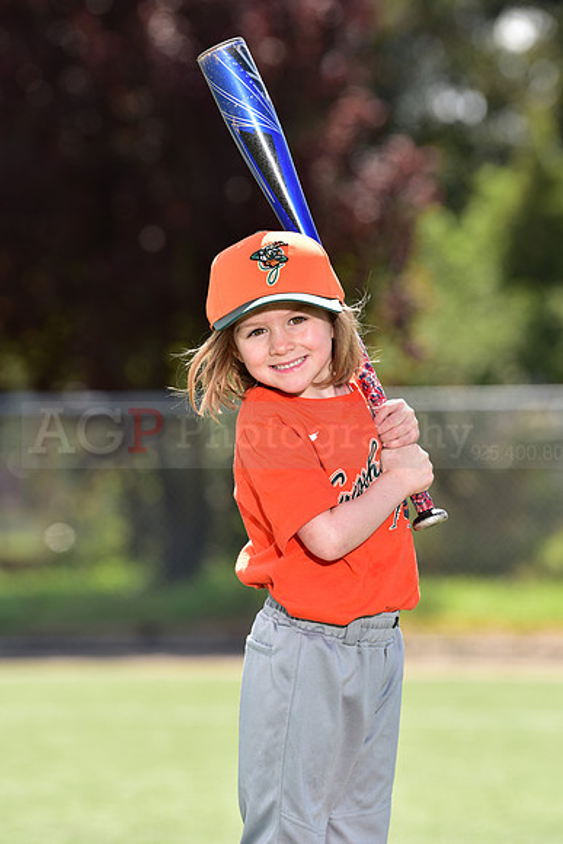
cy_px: 422
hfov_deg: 6.9
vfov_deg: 10.3
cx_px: 282
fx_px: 4689
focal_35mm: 200
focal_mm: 200
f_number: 5
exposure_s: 1/250
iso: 80
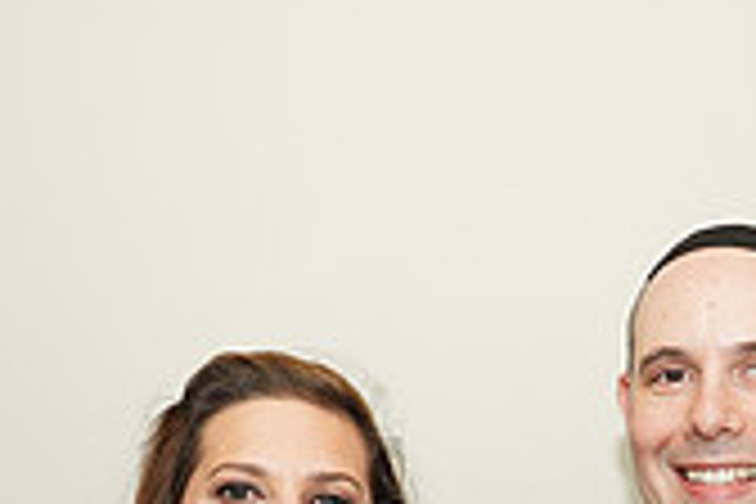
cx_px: 526
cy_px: 772
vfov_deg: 12.9
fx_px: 2100
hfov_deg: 20.3
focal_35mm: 100
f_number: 5
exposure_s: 1/125
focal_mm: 29
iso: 800
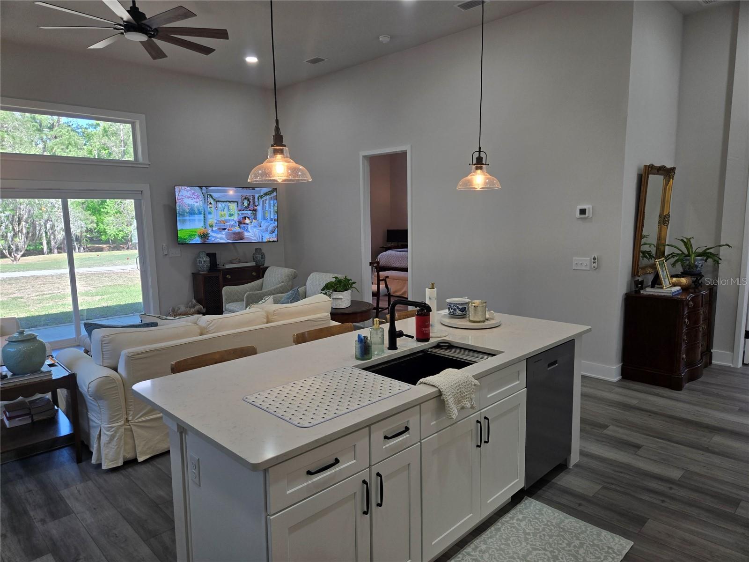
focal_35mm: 23
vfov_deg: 58.9
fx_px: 498
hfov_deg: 73.9
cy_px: 281
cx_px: 374
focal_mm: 5.4
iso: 50
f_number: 1.8
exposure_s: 1/120
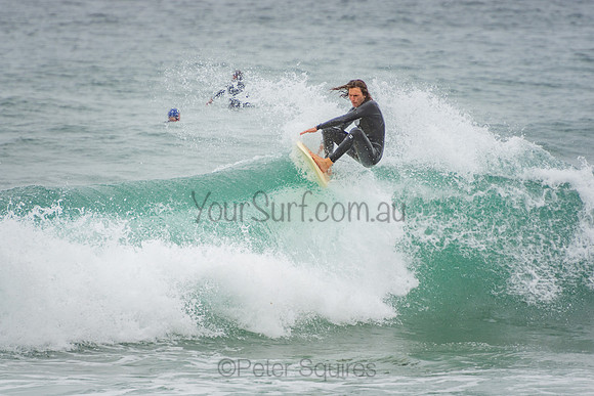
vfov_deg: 2.4
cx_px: 297
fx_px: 9654
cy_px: 198
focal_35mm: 585
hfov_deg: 3.5
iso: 280
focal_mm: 390
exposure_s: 1/1600
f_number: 5.6
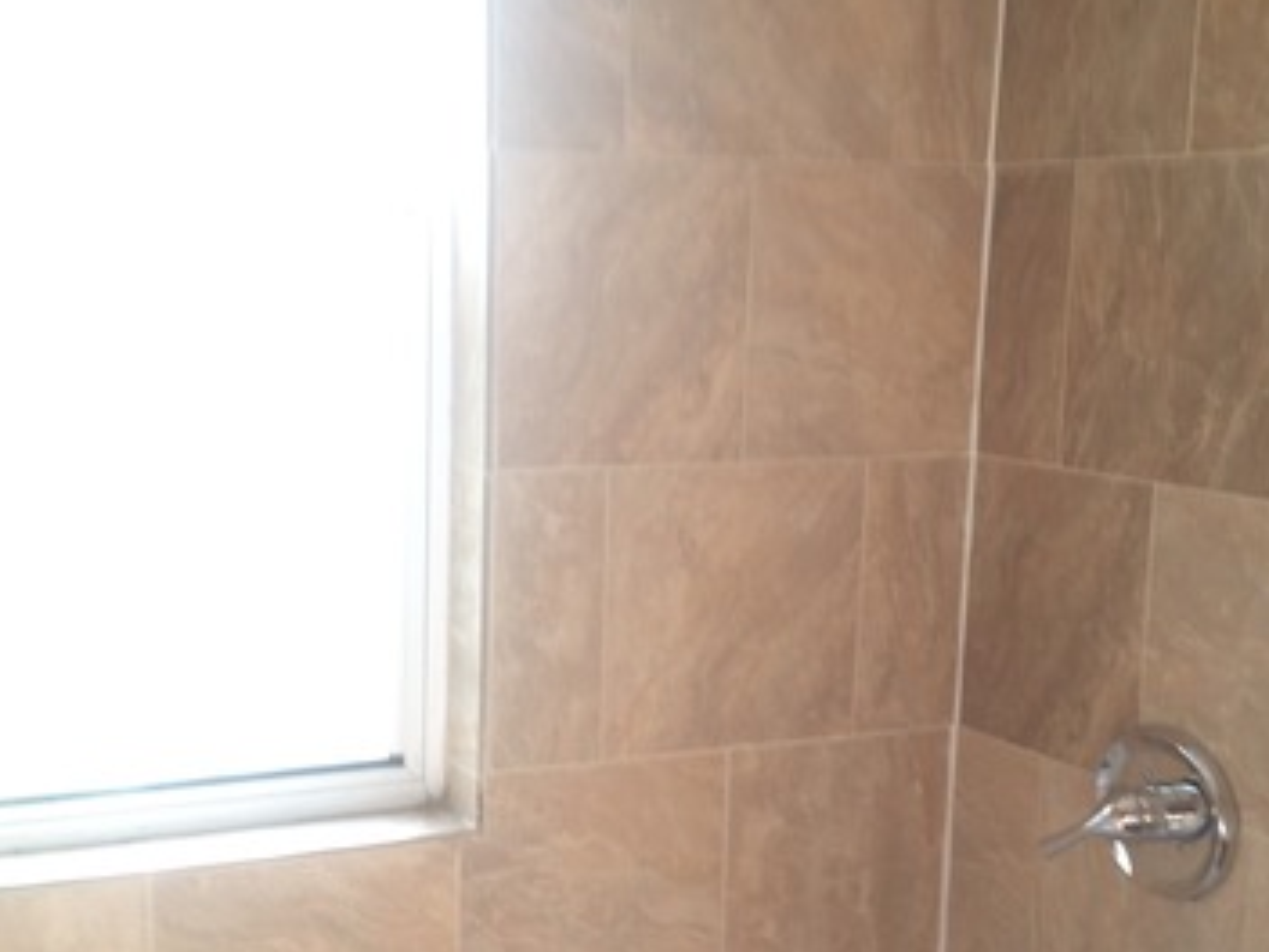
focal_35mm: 60
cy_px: 620
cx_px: 620
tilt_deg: -13.7
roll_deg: -1.4
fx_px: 2200
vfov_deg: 24.3
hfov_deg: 32.2
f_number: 2.4
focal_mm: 4.12
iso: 50
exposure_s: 1/20
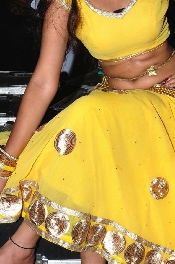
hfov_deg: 15.9
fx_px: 621
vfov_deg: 23.9
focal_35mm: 85
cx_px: 145
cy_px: 121
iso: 500
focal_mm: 28
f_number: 14
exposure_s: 1/125
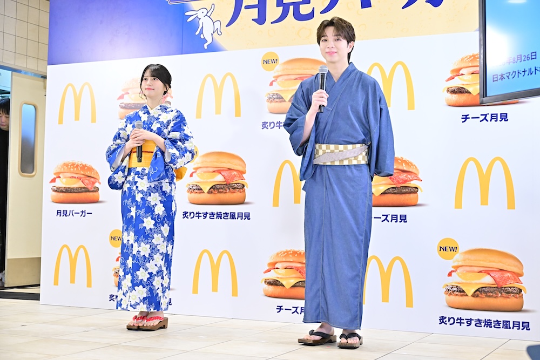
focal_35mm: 55
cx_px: 270
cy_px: 180
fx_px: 825
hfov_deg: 36.2
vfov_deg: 24.6
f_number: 5.6
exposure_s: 1/160
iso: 4000
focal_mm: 55
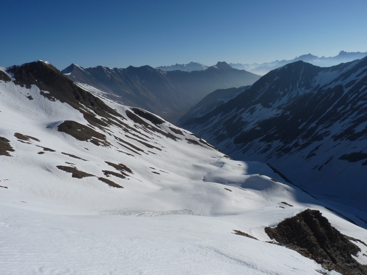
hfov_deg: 65.3
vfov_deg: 51.4
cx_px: 184
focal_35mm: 27
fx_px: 286
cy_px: 138
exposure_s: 1/500
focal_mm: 4.8
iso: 80
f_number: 7.1
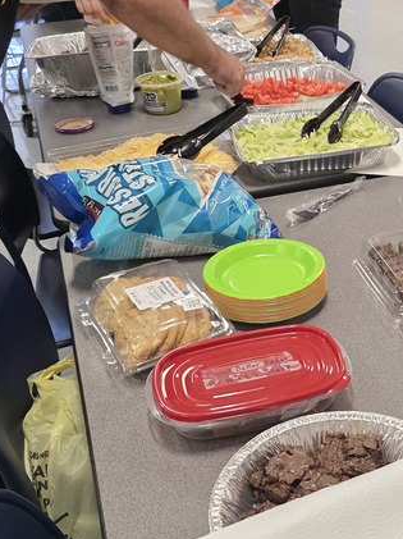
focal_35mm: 56
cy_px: 256
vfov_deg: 34.4
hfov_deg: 25.3
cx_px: 362
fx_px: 871
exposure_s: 1/120
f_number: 1.7
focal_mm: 6.3
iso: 800
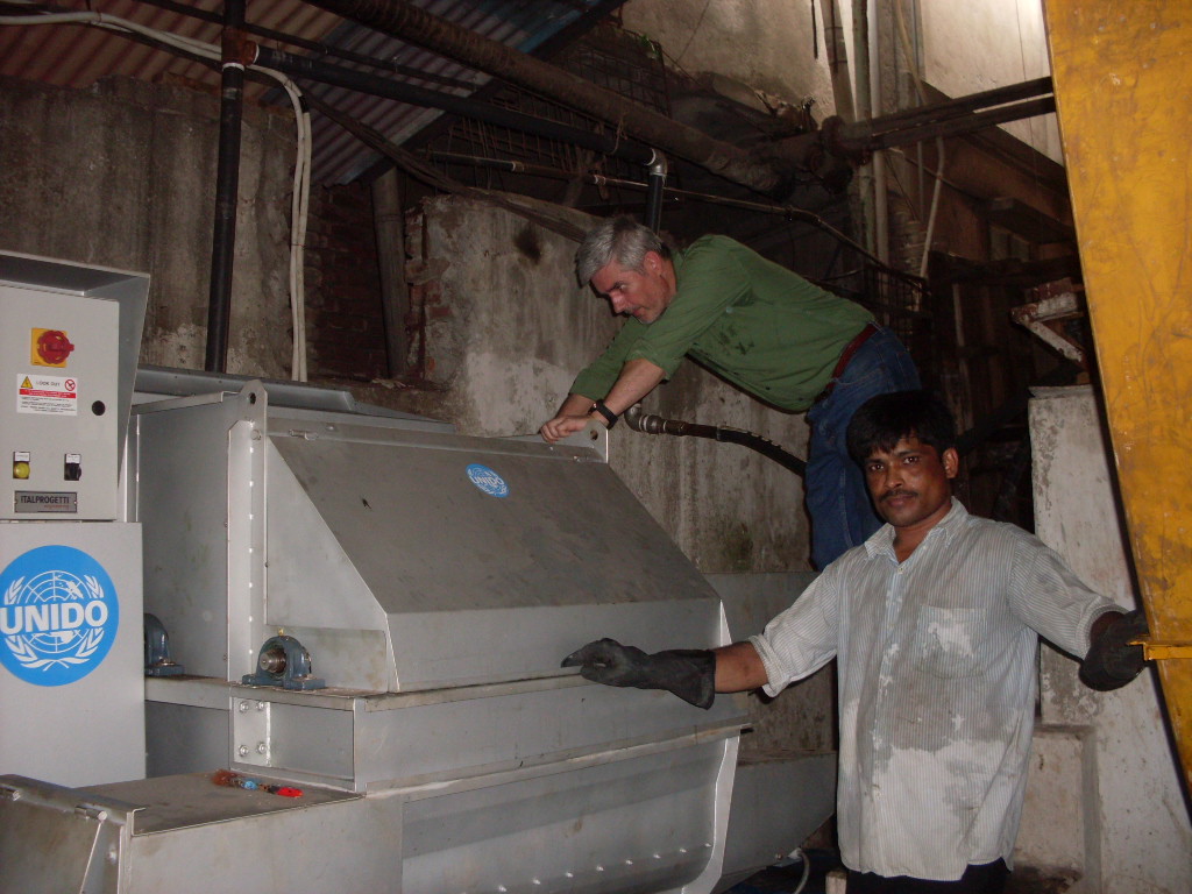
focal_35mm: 38
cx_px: 596
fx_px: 1309
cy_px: 447
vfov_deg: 37.7
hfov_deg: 49.0
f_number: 2.8
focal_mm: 6.3
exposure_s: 1/45
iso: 120
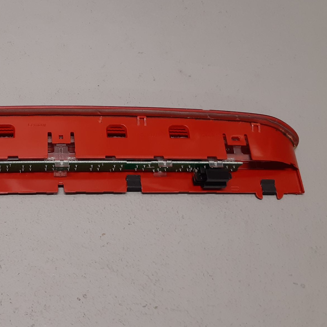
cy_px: 140
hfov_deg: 39.8
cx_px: 54
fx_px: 427
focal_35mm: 40
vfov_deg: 41.8
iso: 100
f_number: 1.7
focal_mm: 3.93
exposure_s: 1/50
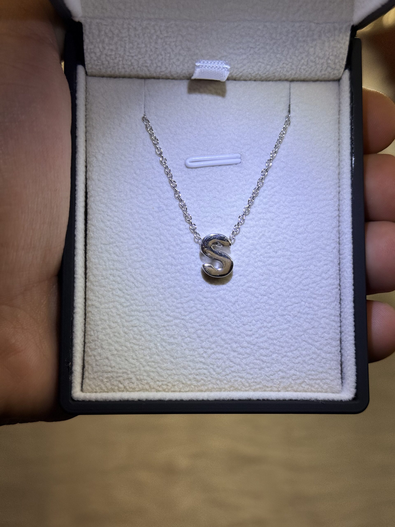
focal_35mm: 48
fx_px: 730
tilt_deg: -47.3
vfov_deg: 39.7
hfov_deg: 30.3
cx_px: 198
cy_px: 264
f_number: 1.78
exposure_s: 1/186
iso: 50
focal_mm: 6.76
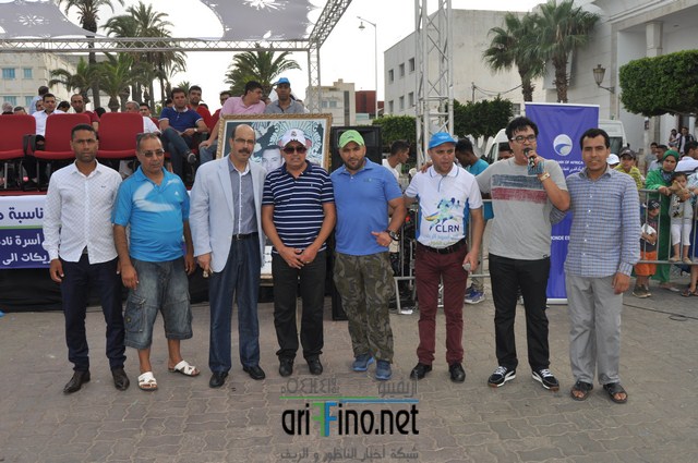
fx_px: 581
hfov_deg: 62.0
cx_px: 349
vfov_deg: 43.5
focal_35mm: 30
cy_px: 232
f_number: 10
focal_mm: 20
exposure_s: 1/200
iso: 200
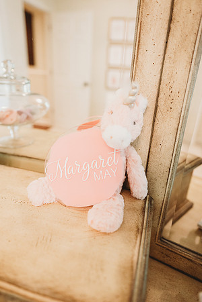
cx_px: 101
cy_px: 151
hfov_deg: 53.1
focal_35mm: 24
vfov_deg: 73.7
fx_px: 202
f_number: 2.5
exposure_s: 1/160
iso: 1250
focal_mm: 24
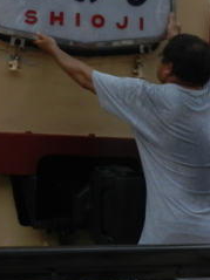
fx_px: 623
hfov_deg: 18.3
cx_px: -33
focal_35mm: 77
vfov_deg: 24.3
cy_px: 7
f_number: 4.5
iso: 160
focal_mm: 4
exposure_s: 1/800
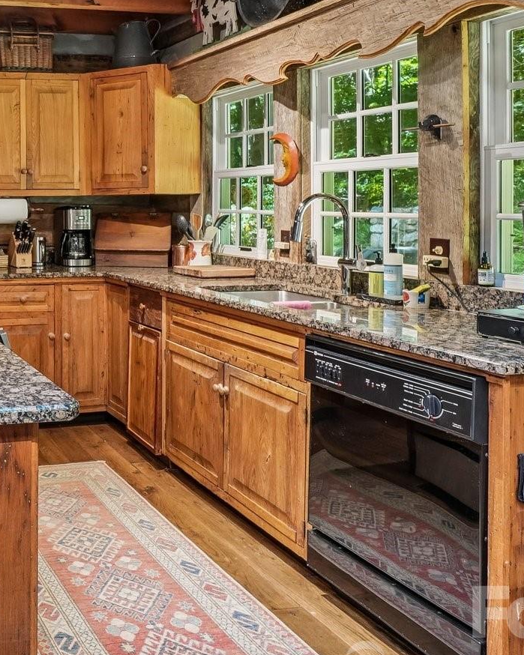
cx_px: -56
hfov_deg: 37.2
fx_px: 640
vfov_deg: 53.2
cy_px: 221
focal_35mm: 33
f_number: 8
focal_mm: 10
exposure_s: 1/4
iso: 400
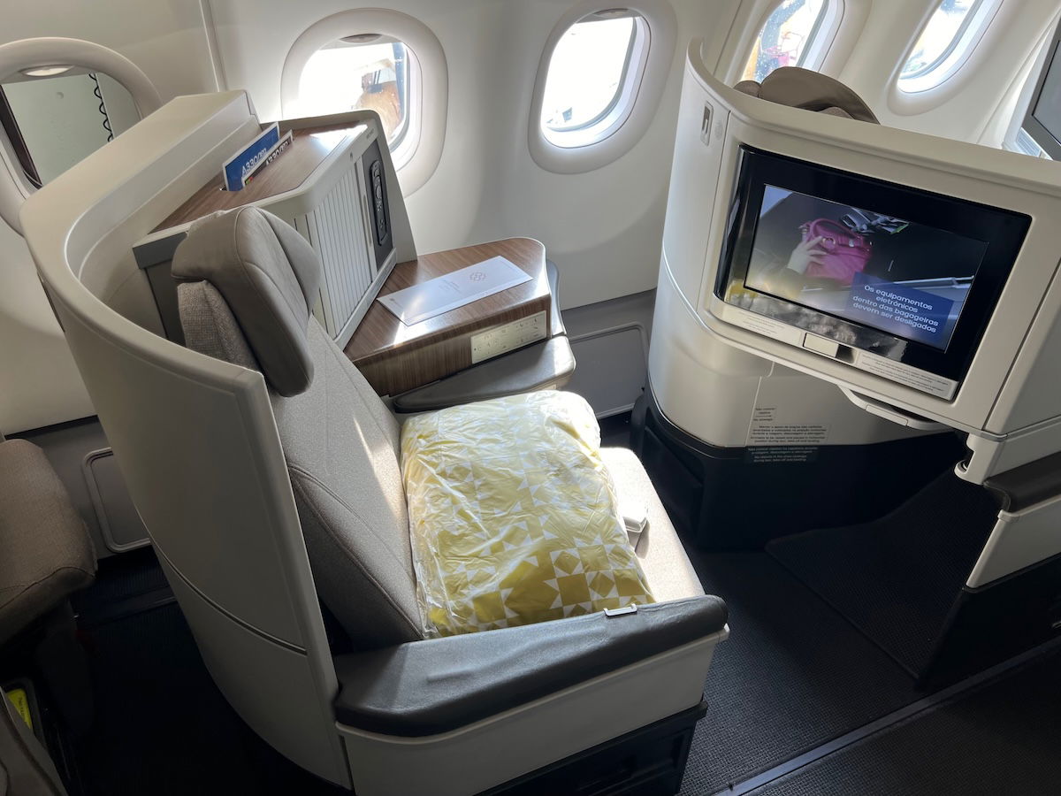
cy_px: 398
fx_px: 797
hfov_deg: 67.3
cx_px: 530
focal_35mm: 26
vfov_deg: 53.1
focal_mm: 5.7
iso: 32
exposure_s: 1/91
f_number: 1.5
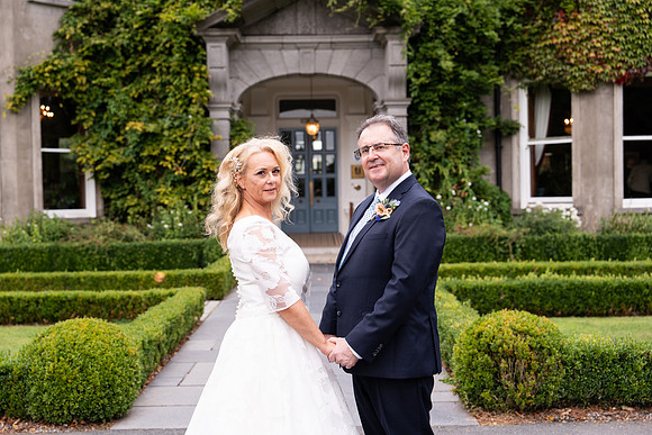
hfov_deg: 41.6
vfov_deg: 28.5
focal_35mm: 47
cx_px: 326
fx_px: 858
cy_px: 218
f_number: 3.5
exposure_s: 1/200
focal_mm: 47
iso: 125
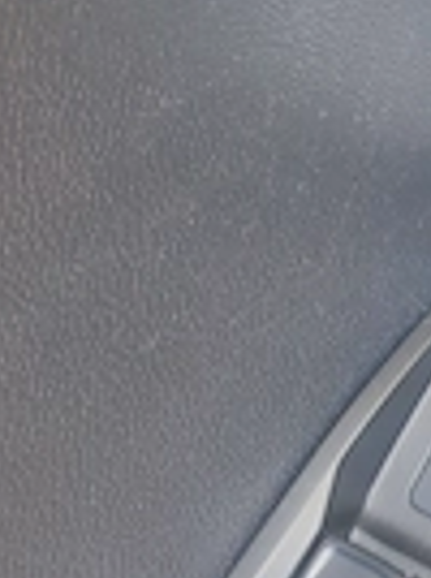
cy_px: -11
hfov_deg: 18.2
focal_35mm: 75
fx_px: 1249
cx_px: 569
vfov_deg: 24.7
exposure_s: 1/50
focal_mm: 4.7
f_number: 1.79
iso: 107
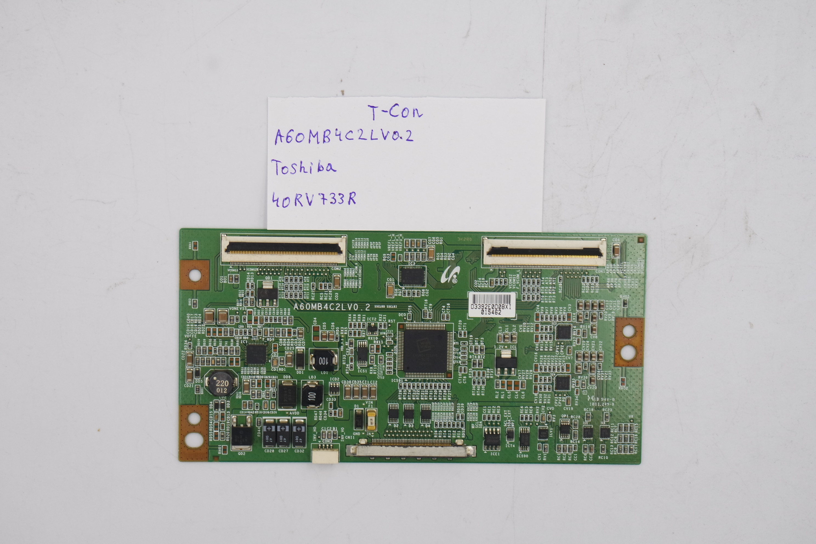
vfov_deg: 18.9
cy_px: 272
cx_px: 408
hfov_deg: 28.1
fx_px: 1632
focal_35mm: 72
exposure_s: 1/125
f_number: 5.6
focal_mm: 27
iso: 200
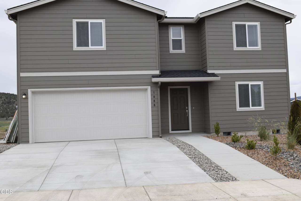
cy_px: 100
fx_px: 326
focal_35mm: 39
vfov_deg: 34.2
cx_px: 150
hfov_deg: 49.5
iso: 200
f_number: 9
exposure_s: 1/320
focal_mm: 26
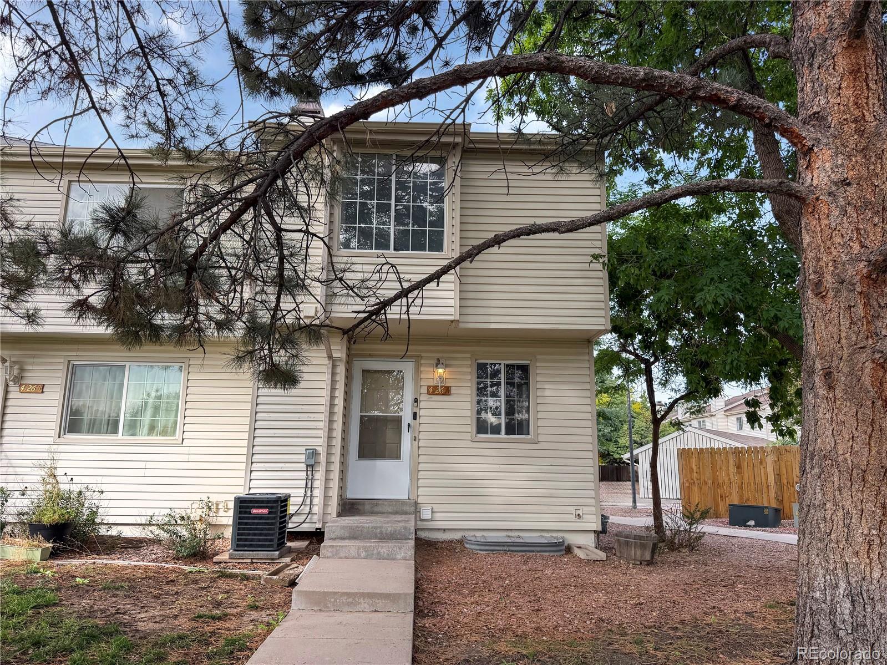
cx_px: 444
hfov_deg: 71.6
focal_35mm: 24
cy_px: 332
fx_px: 615
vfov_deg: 56.8
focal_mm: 6.76
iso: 100
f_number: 1.78
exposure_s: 1/1046
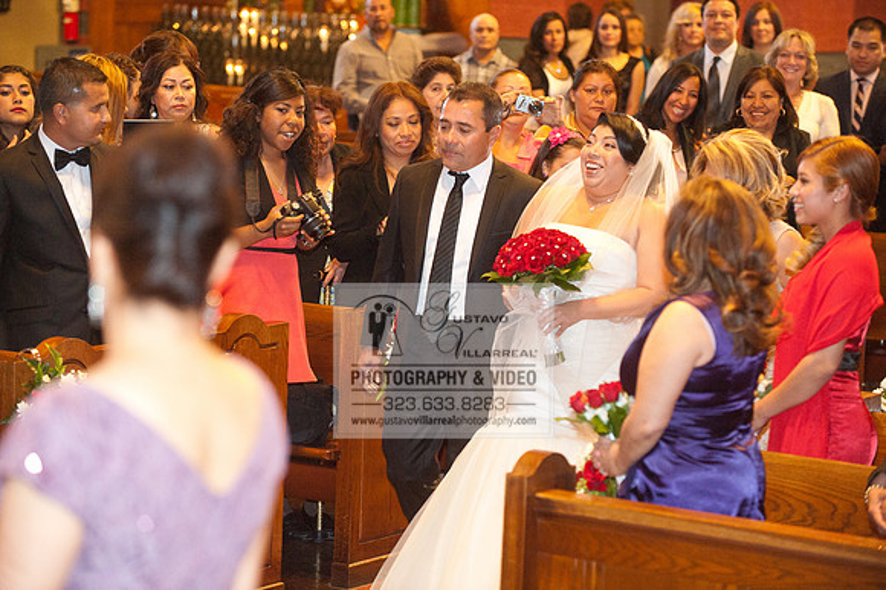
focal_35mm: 130
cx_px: 443
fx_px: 3197
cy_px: 295
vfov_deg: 10.5
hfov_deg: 15.8
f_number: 3.5
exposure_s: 1/60
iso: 4000
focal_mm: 130
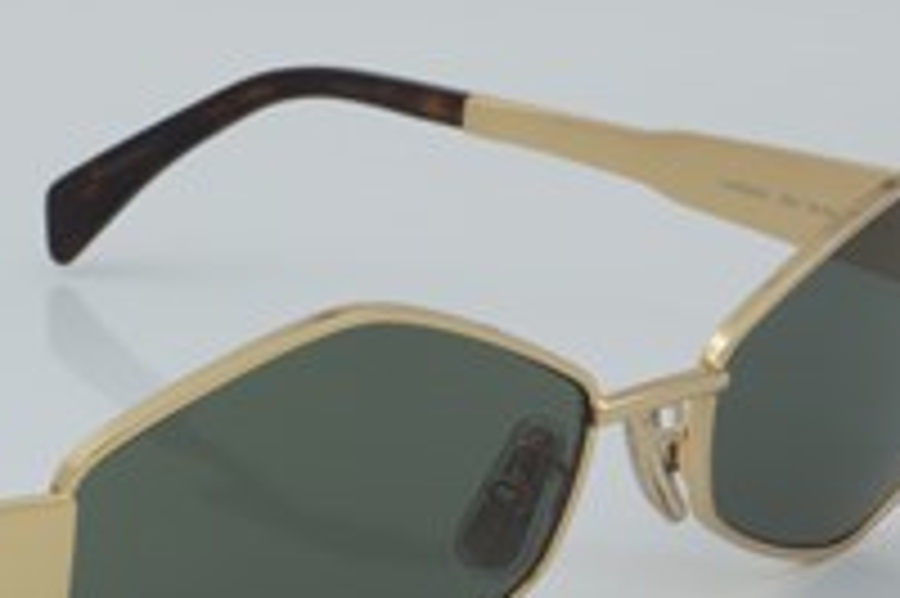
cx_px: 176
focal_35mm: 150
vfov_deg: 9.1
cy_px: 432
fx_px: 3747
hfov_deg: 13.6
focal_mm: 50
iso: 100
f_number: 32
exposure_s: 1/4
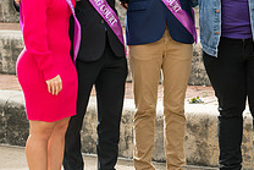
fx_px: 1024
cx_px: 233
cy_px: 26
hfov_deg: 14.0
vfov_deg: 9.4
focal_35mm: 145
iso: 100
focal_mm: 52
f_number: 4.5
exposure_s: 1/320
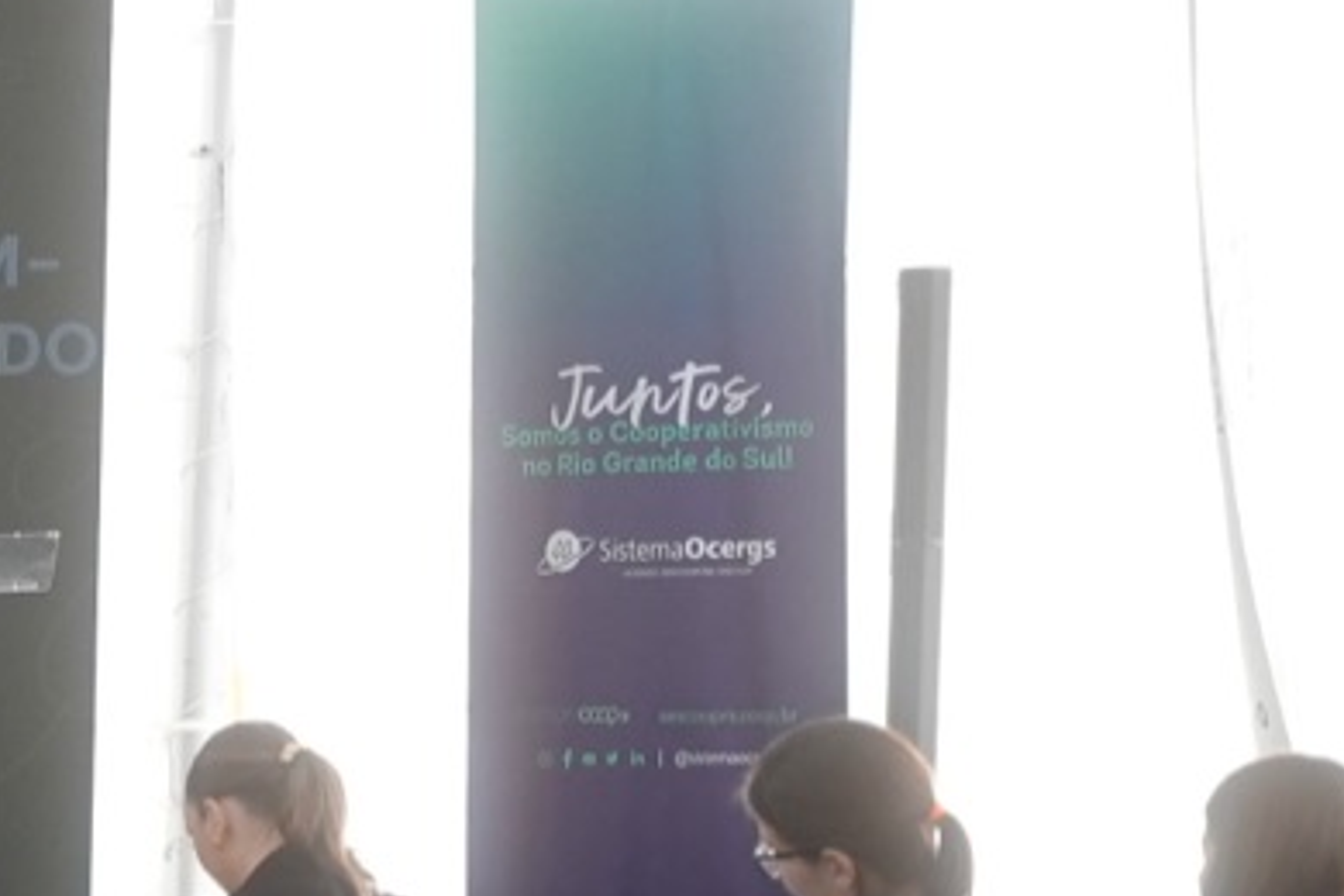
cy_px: 1368
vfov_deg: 6.6
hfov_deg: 9.5
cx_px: -1234
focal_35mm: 205
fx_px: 7653
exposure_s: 1/160
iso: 2000
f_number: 4
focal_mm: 50
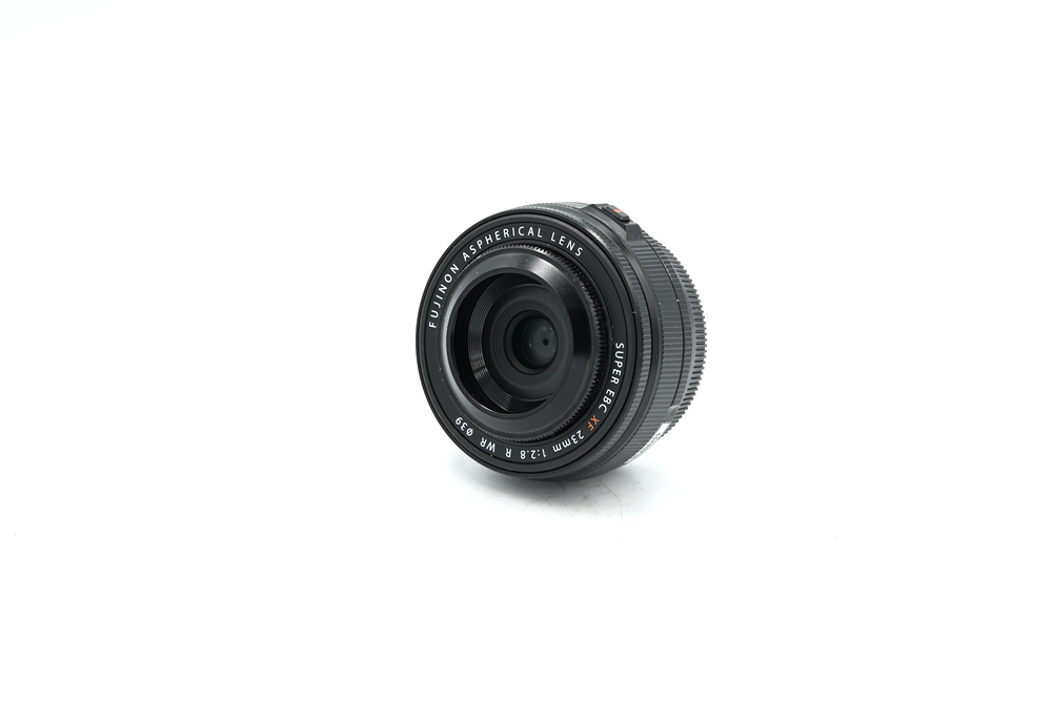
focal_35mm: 75
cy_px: 350
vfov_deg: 18.2
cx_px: 526
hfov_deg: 27.0
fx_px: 2192
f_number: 14
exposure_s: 1/13
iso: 100
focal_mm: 75
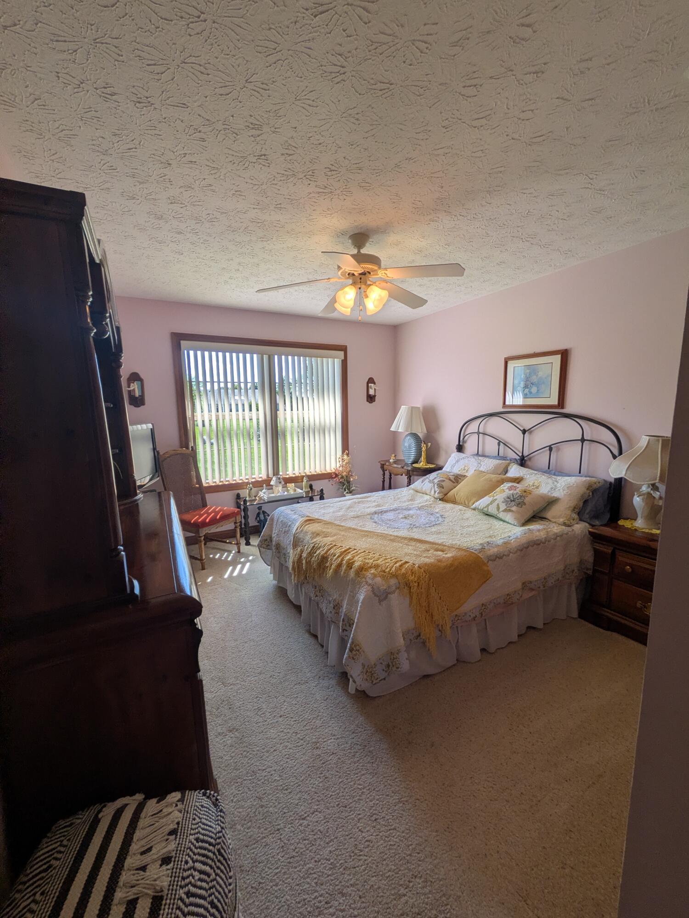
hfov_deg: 85.7
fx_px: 372
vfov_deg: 102.1
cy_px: 459
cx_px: 344
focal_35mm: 14
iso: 51
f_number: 2.2
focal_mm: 1.83
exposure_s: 1/336
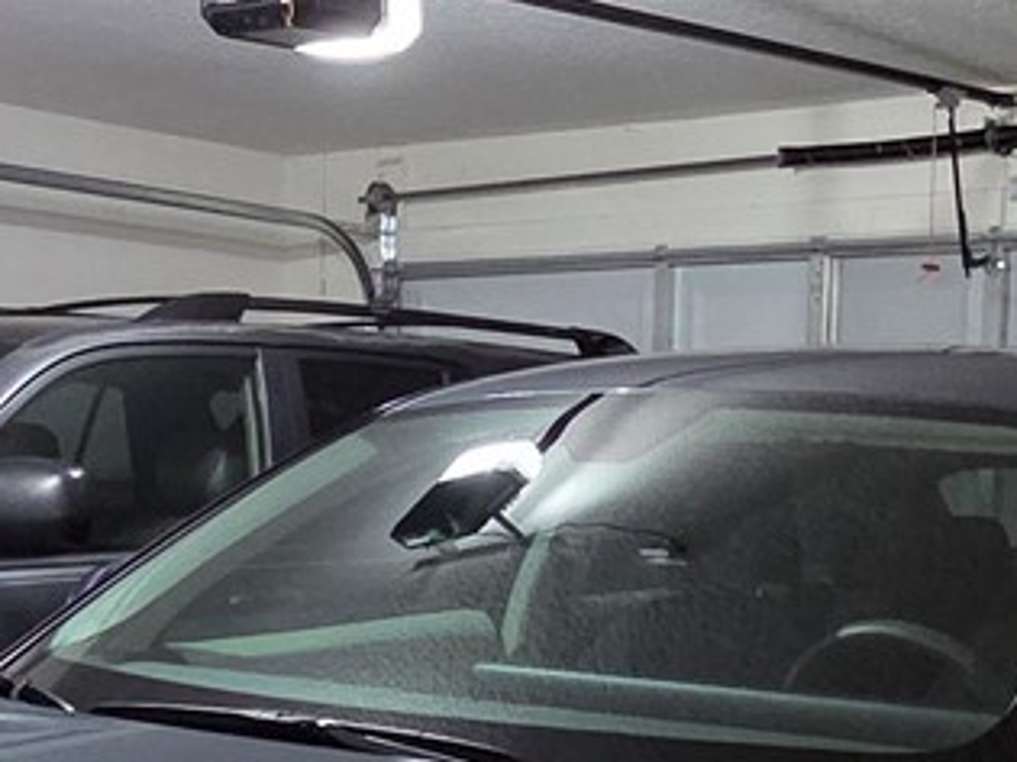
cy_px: 530
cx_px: 488
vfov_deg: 22.1
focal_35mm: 66
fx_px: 1938
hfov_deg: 29.4
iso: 1250
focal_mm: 2.2
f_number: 2.2
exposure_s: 1/60
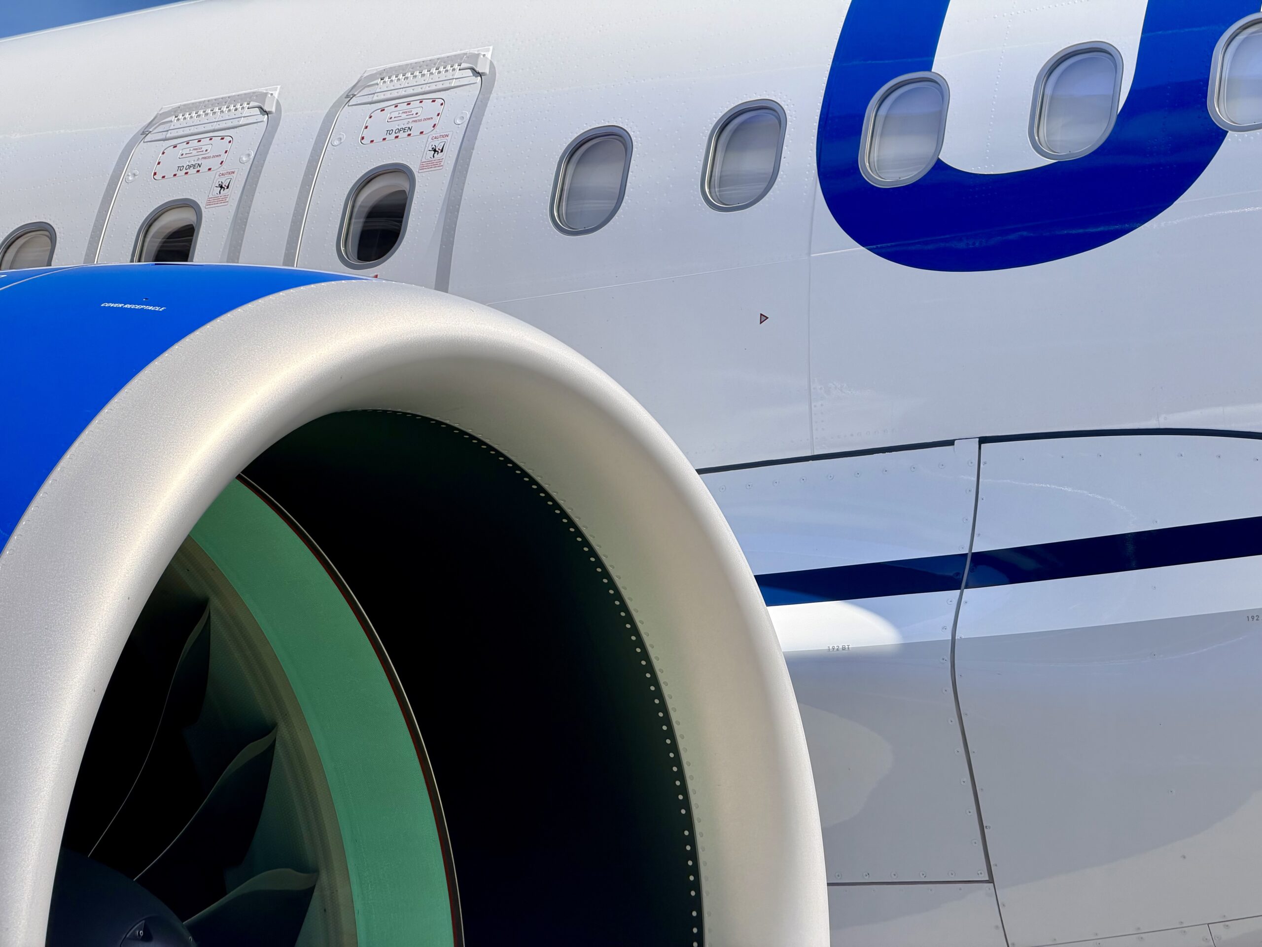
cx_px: 631
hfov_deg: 19.6
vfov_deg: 14.8
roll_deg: +0.4
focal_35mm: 100
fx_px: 3646
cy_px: 474
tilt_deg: +10.8
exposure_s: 1/638
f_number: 2.8
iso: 25
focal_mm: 16.89
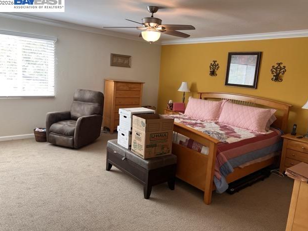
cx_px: 158
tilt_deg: -9.8
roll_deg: -4.7
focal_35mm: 27
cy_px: 112
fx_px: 240
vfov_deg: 51.3
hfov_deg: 65.3
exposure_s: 1/120
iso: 125
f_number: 1.5
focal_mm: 5.7
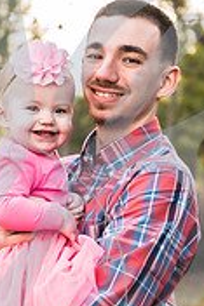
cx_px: 44
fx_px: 1090
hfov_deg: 10.7
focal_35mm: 128
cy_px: 160
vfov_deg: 16.0
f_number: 2.8
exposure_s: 1/125
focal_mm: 50
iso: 100
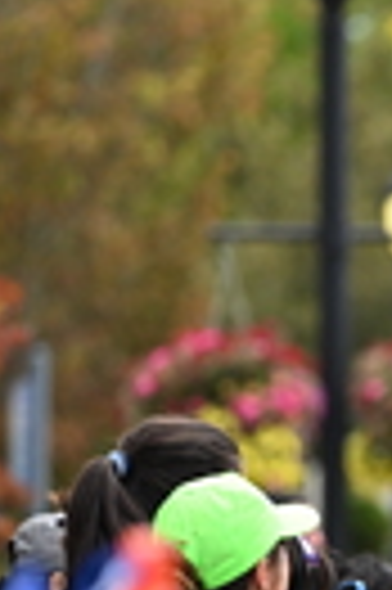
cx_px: 822
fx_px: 11692
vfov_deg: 2.9
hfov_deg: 1.9
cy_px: 513
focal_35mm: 714
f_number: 2.8
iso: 640
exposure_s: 1/2000
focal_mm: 170
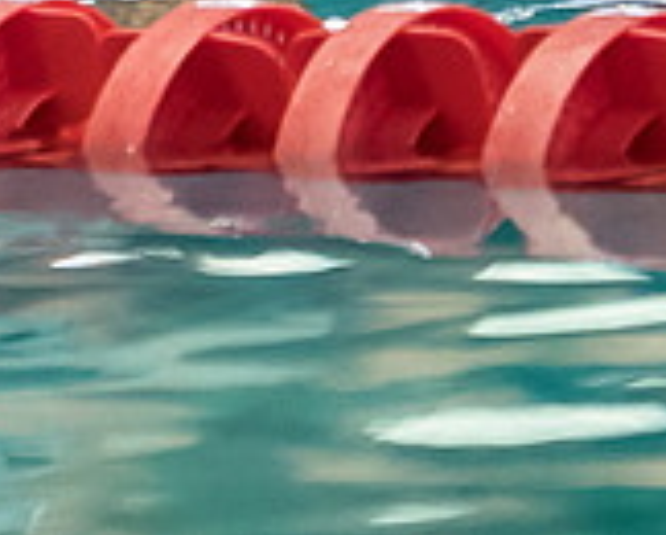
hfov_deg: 0.8
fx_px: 46318
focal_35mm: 2347
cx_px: -1122
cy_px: -745
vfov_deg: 0.7
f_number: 2.8
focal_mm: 200
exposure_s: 1/400
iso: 3200
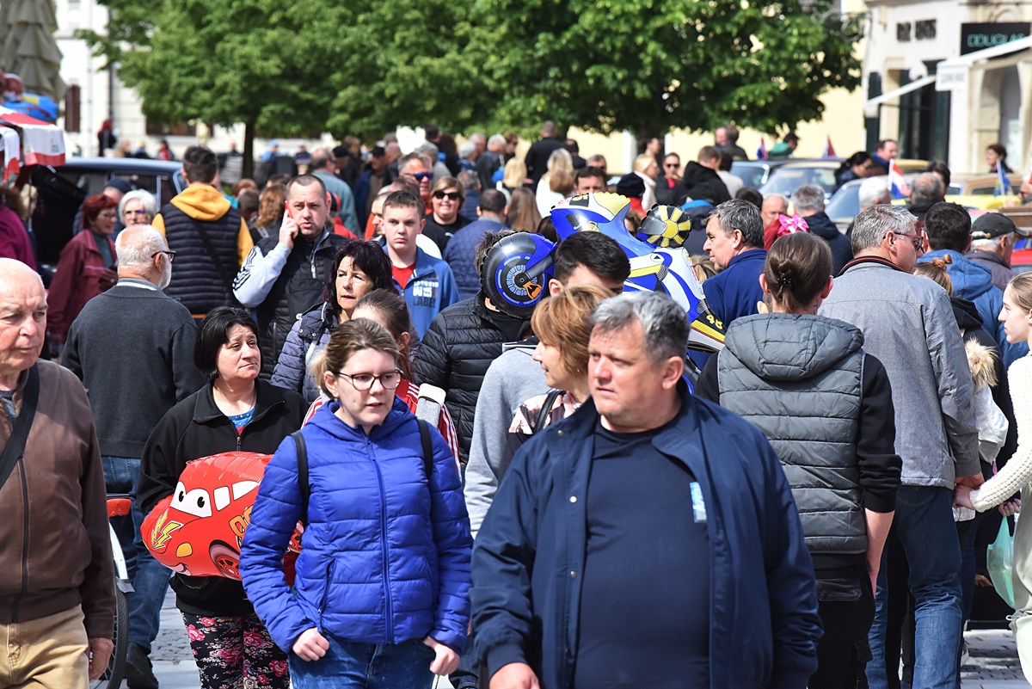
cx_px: 516
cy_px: 344
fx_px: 5735
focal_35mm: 200
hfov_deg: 10.3
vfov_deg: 6.9
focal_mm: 200
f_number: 9
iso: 2000
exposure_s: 1/1250
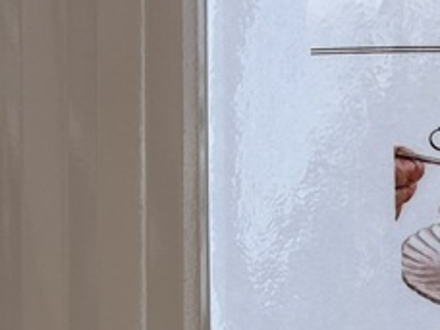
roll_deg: +2.8
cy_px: 527
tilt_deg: +1.8
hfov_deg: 12.9
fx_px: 1741
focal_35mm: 137
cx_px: 814
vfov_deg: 10.4
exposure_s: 1/2985
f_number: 1.6
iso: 50
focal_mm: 5.96
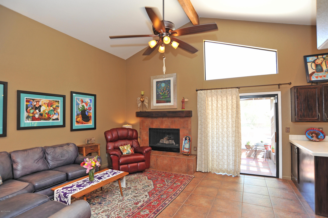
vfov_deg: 67.3
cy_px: 109
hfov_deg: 90.0
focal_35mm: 18
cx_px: 164
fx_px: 164
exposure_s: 1/30
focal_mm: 18
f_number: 5
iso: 640
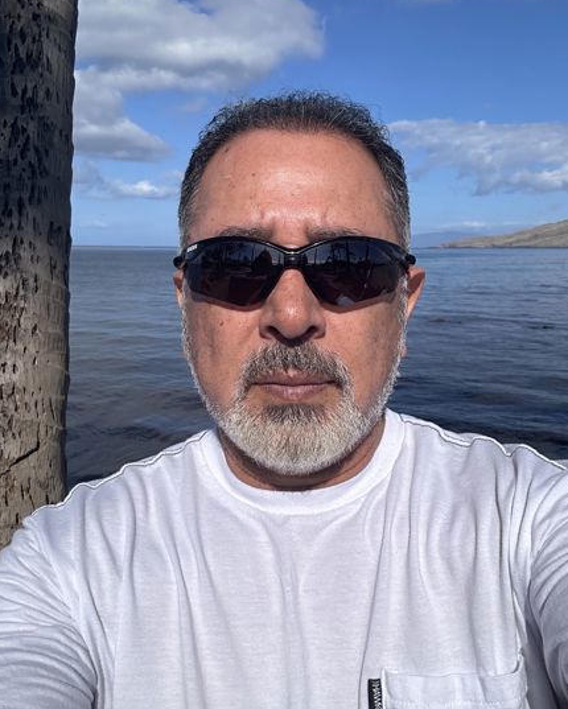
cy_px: 358
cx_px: 287
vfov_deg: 55.6
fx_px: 672
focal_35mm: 32
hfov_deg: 45.8
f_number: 1.9
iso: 25
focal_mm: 2.69
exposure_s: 1/1739
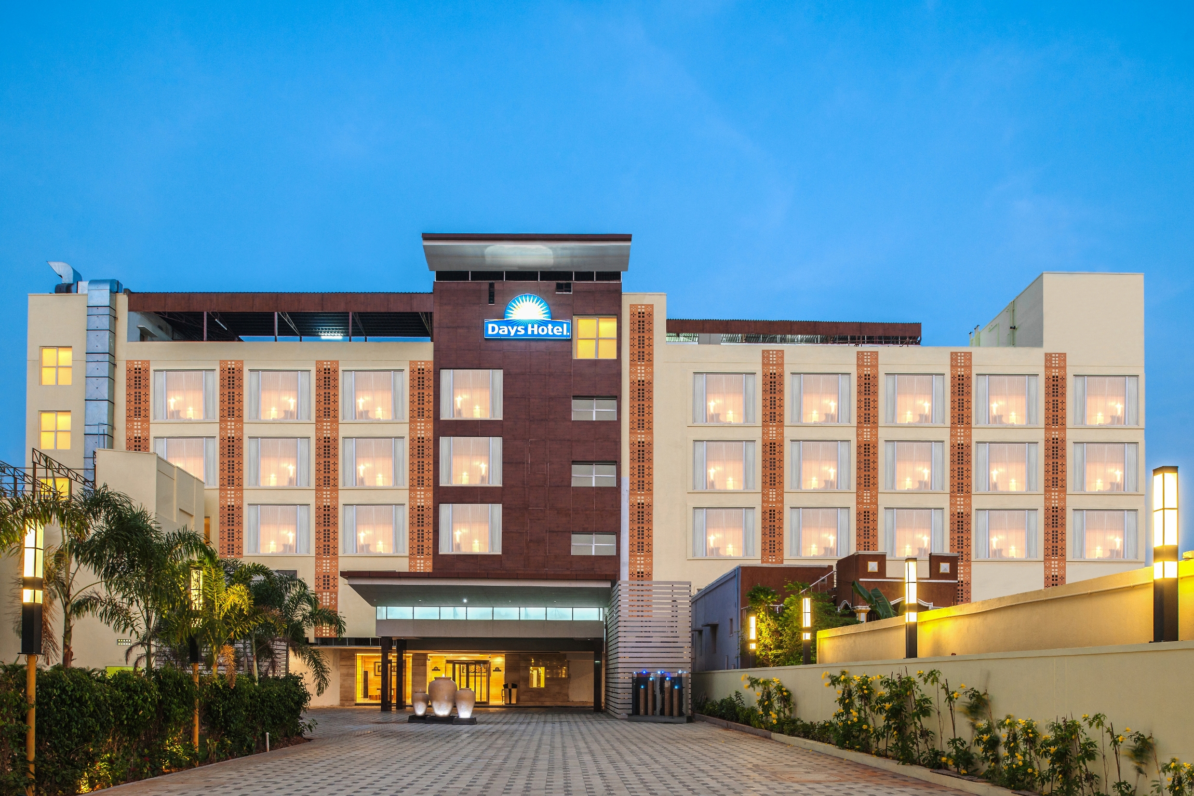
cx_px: 597
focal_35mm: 24
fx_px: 796
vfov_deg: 53.1
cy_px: 398
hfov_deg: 73.7
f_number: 8
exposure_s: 1
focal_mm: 24
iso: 100
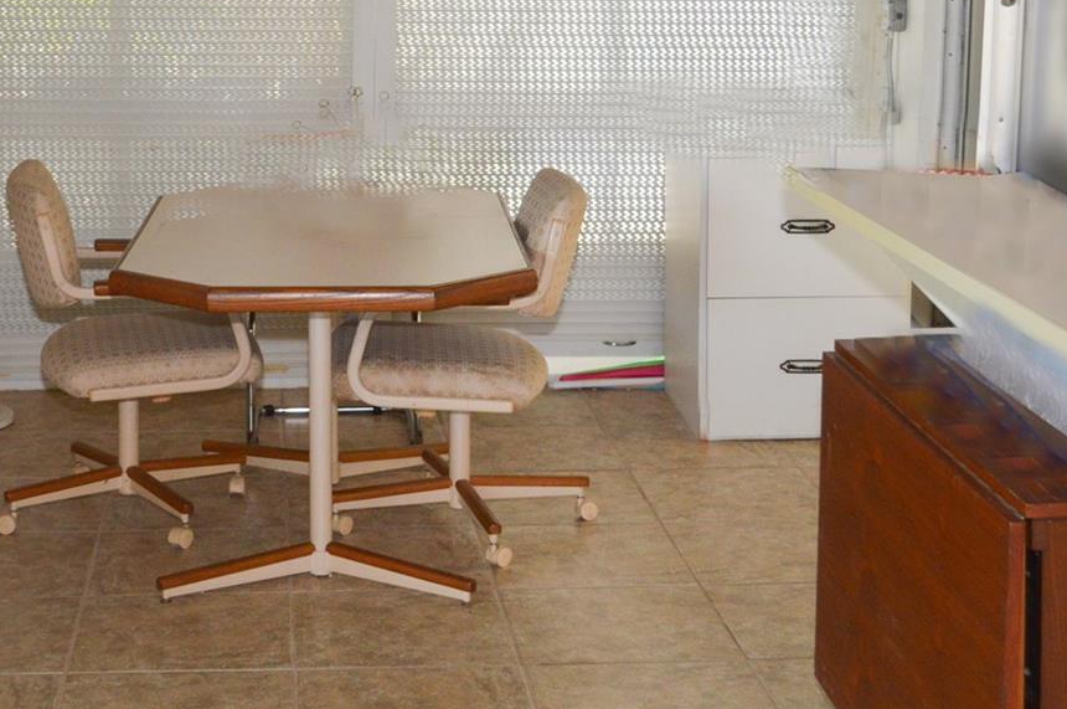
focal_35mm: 67
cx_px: 339
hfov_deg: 29.9
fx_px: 1983
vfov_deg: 19.9
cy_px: 65
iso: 640
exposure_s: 1/60
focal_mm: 24
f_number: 4
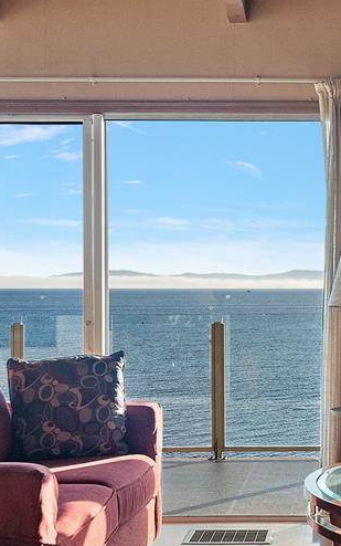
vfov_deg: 27.8
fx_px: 1100
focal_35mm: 74
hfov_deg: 17.2
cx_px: 350
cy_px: 275
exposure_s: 1/60
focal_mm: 35
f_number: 7.1
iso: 320
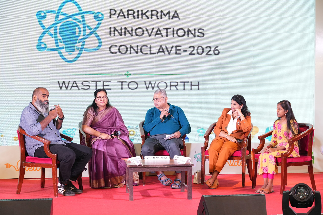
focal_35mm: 75
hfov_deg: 27.0
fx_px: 673
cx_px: 162
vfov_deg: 18.2
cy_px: 108
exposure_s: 1/160
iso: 2000
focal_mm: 75
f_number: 5.6
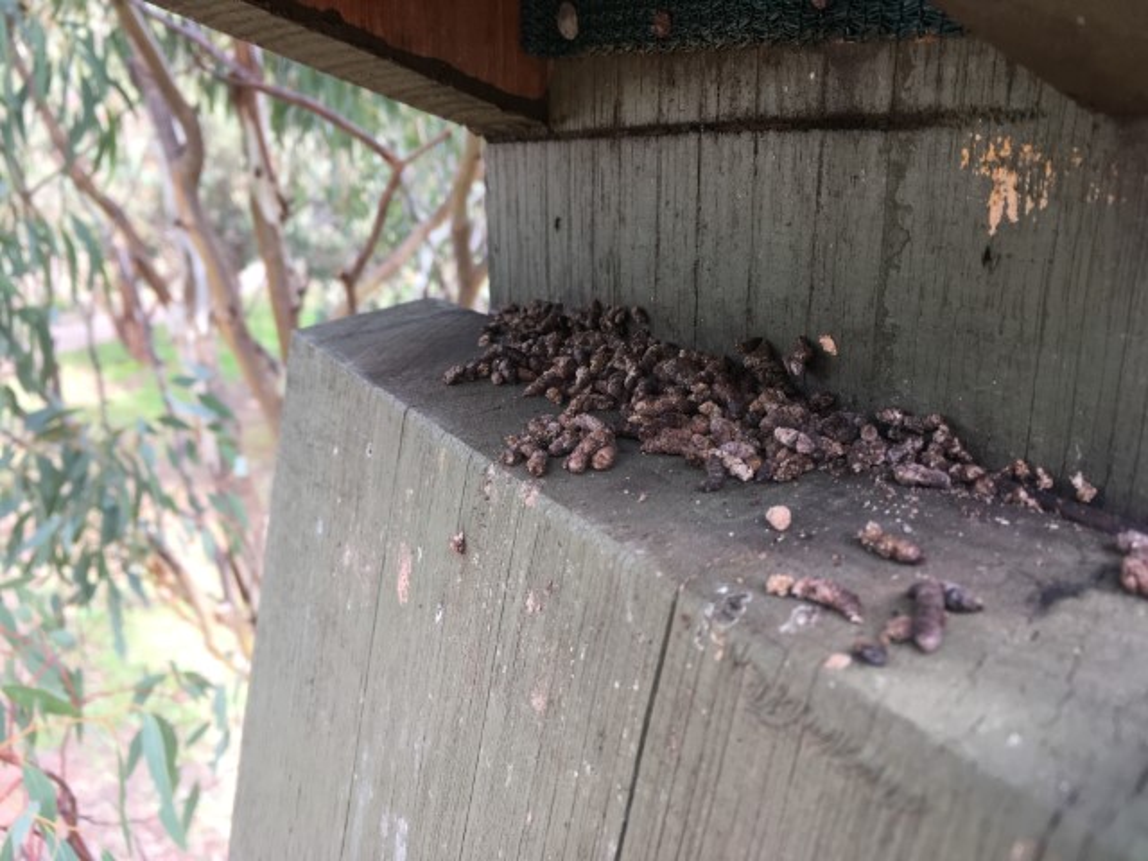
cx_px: 574
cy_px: 430
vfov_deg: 48.2
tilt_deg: -14.2
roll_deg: -1.8
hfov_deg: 61.7
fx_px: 962
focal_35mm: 29
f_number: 2.2
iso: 32
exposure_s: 1/100
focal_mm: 4.15
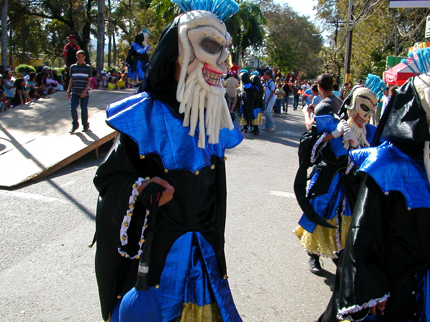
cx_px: 215
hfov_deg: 50.1
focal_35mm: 37
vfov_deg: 38.7
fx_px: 460
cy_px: 161
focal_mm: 5.6
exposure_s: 1/256
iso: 100
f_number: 4.5
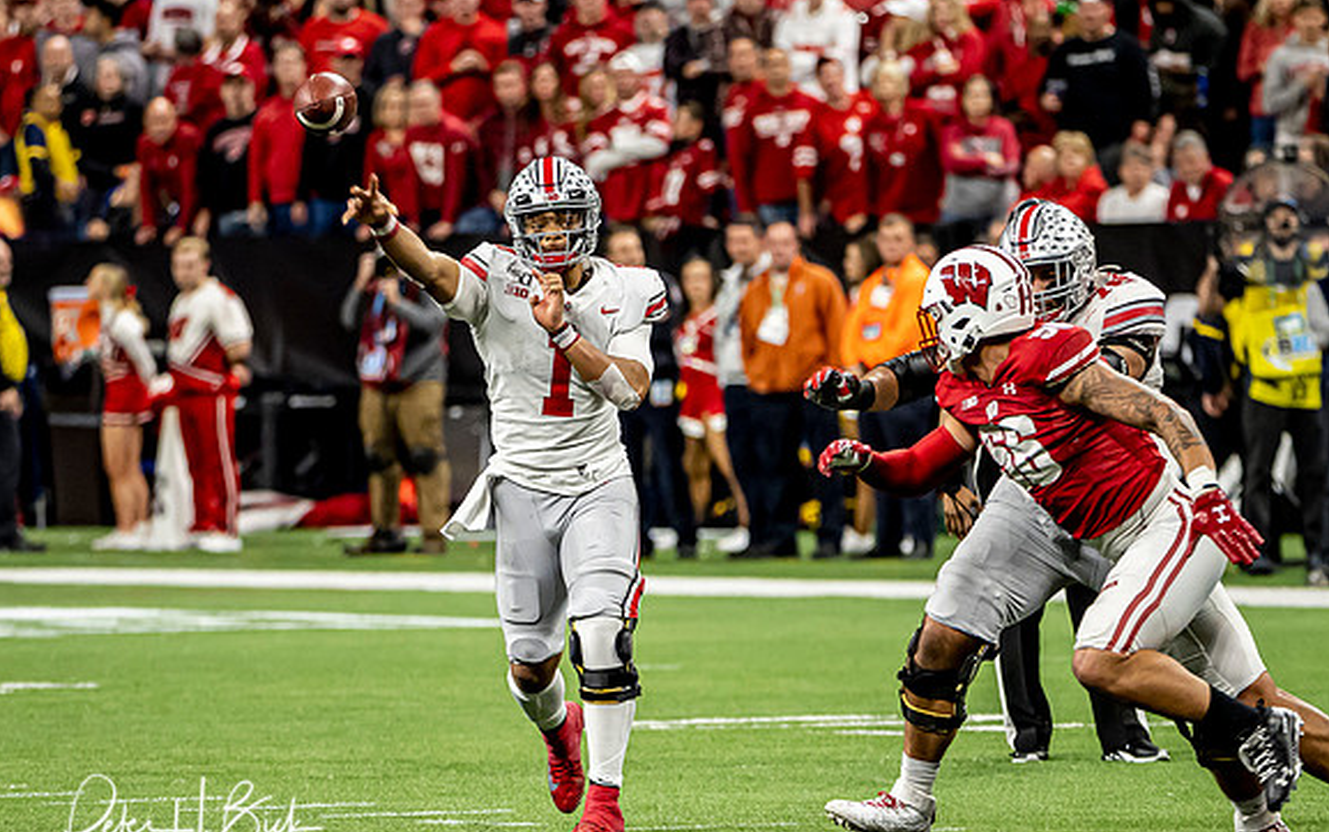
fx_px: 20434
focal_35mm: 564
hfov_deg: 3.7
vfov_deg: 2.3
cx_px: 594
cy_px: 510
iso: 1600
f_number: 2.8
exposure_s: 1/1000
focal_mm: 200
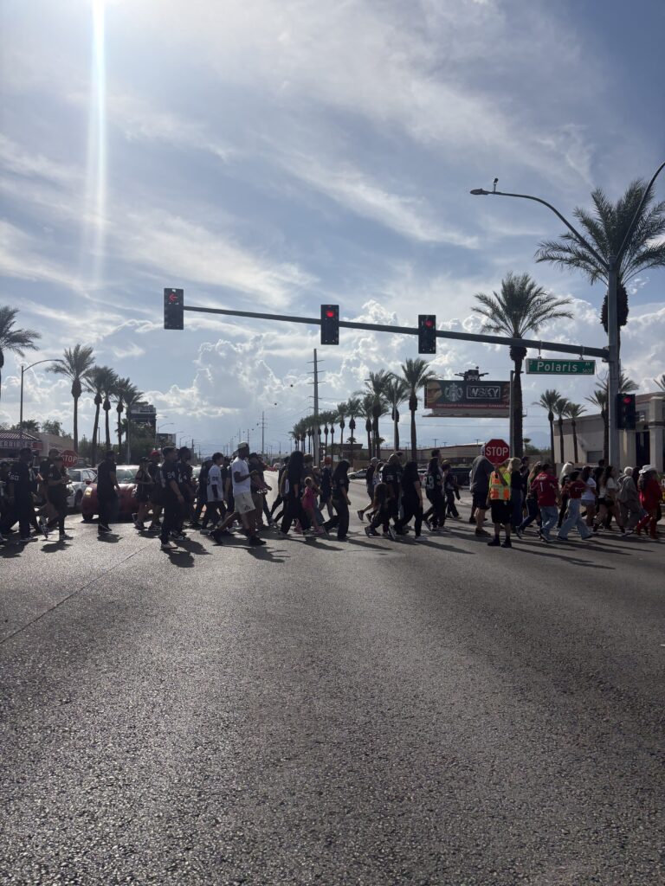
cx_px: 332
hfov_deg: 53.1
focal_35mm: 26
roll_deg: +1.0
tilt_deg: +2.3
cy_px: 443
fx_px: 666
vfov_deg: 67.3
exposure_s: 1/14493
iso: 40
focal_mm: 5.96
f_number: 1.6
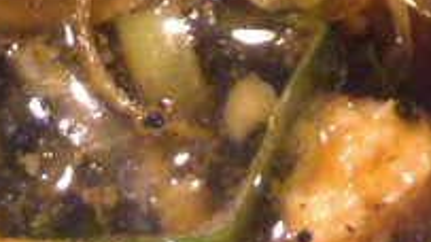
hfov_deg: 13.4
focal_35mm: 160
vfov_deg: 6.5
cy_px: -611
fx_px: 1828
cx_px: 263
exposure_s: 1/30
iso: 400
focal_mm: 3.3
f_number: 2.4
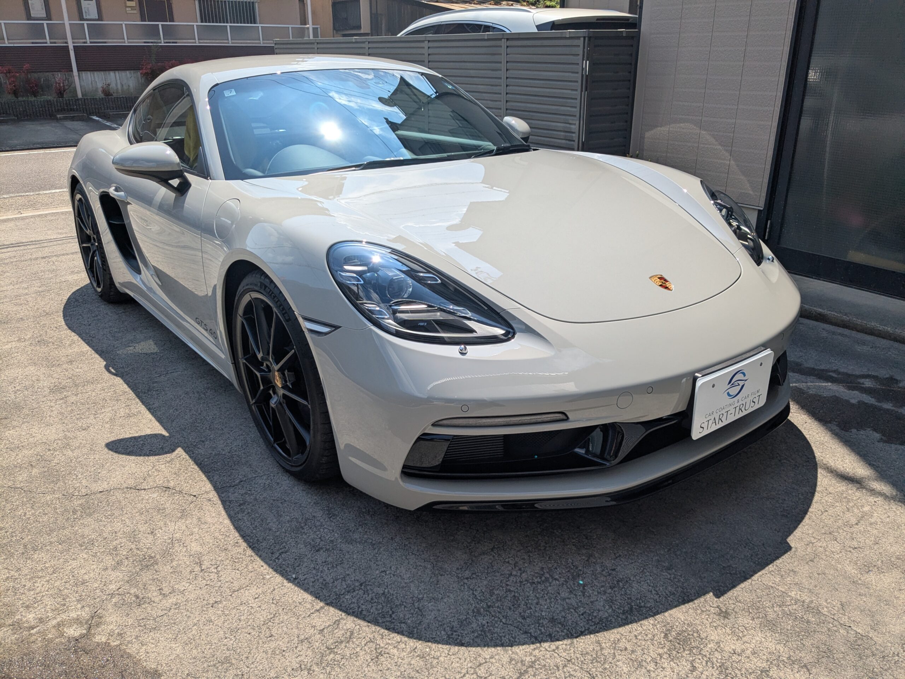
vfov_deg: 51.4
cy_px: 340
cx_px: 452
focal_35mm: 27
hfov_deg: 65.3
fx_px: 706
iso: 56
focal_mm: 4.38
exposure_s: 1/2924
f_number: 1.73
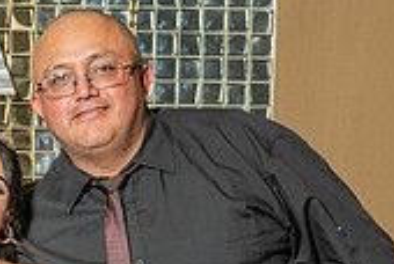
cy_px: 390
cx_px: 7
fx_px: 1645
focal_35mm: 150
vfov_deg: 9.0
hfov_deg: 13.5
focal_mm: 44
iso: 640
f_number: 5.6
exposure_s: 1/125
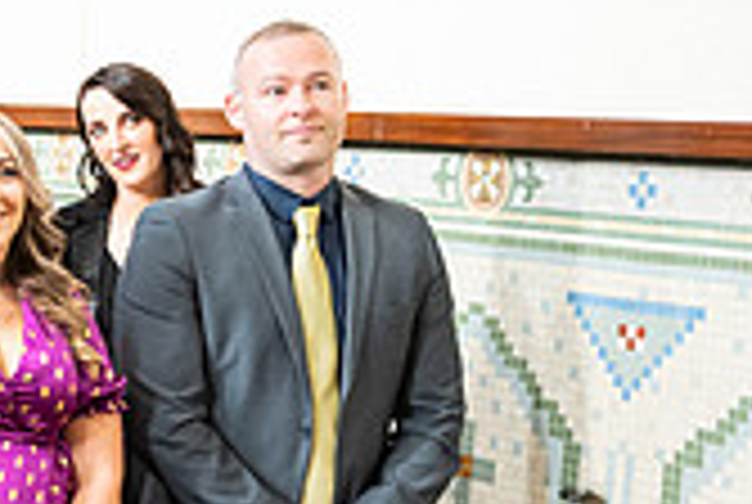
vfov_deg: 12.4
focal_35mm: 111
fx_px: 2323
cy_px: 340
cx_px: -459
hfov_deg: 16.4
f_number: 3.5
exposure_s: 1/80
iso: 1000
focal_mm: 32
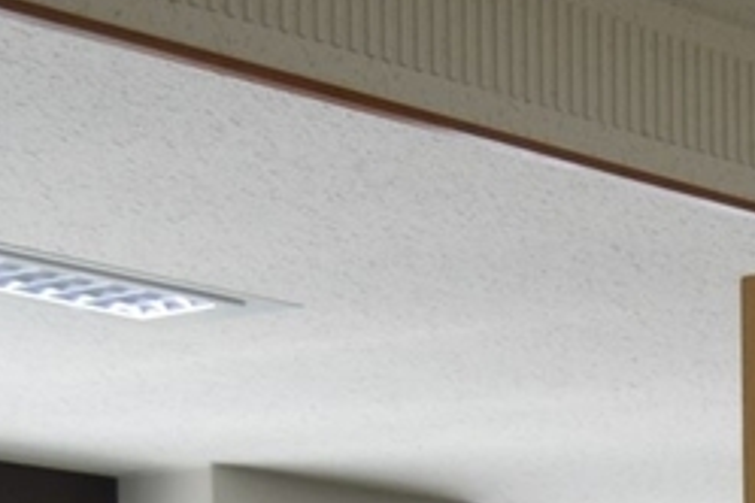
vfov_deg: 8.0
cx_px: 1604
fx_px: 3334
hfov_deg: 11.4
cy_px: 1154
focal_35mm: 159
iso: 400
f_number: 4.5
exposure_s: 1/80
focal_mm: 22
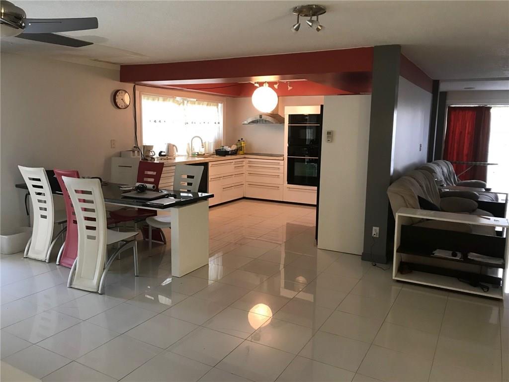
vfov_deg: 49.7
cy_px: 191
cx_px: 254
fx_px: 412
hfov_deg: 63.4
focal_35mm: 28
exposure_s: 1/15
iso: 64
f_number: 1.8
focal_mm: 3.99
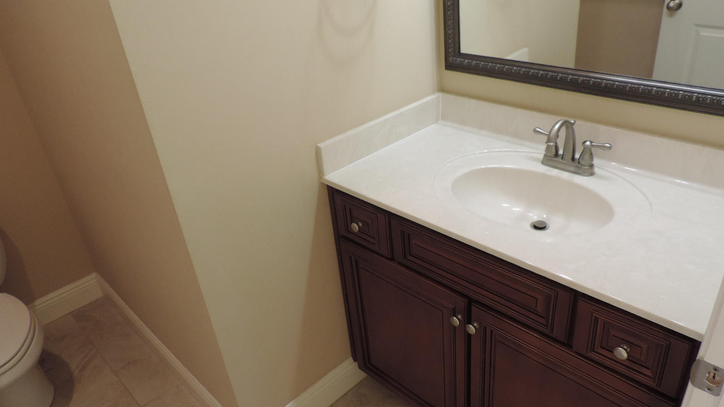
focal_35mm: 27
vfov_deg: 42.9
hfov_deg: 69.8
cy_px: 218
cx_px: 365
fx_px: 518
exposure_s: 1/30
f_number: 3
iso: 280
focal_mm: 4.3
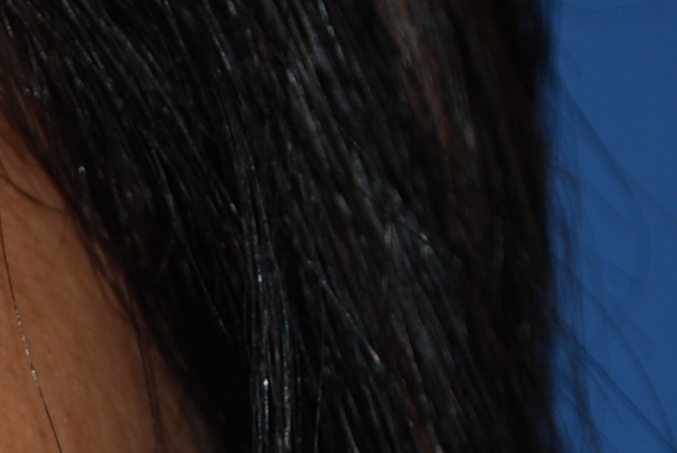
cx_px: -711
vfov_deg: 3.2
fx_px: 8001
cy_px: 957
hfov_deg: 4.8
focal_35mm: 425
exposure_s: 1/125
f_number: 5.6
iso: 100
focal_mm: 50
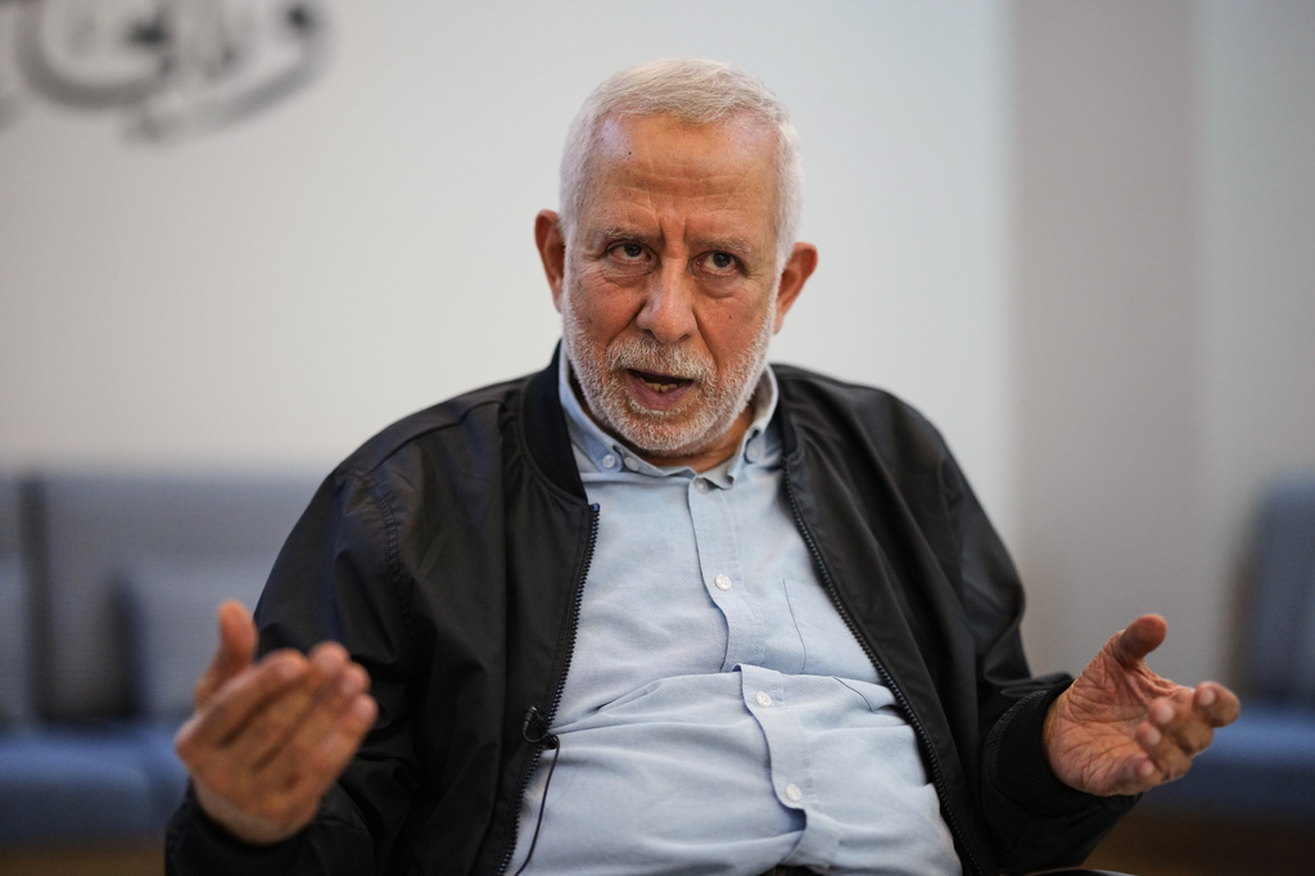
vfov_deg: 16.1
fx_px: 3104
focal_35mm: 85
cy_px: 438
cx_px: 658
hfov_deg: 23.9
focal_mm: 85
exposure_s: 1/640
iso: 2500
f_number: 1.4
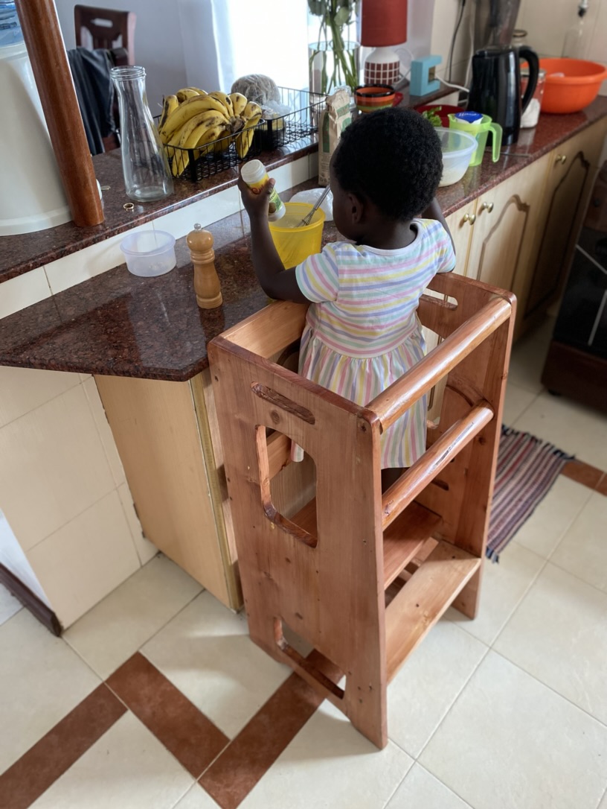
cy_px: 404
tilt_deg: -40.1
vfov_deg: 67.3
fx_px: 607
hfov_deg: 53.1
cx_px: 304
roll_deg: +1.5
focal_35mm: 26
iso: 320
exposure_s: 1/60
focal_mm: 4.25
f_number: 1.8
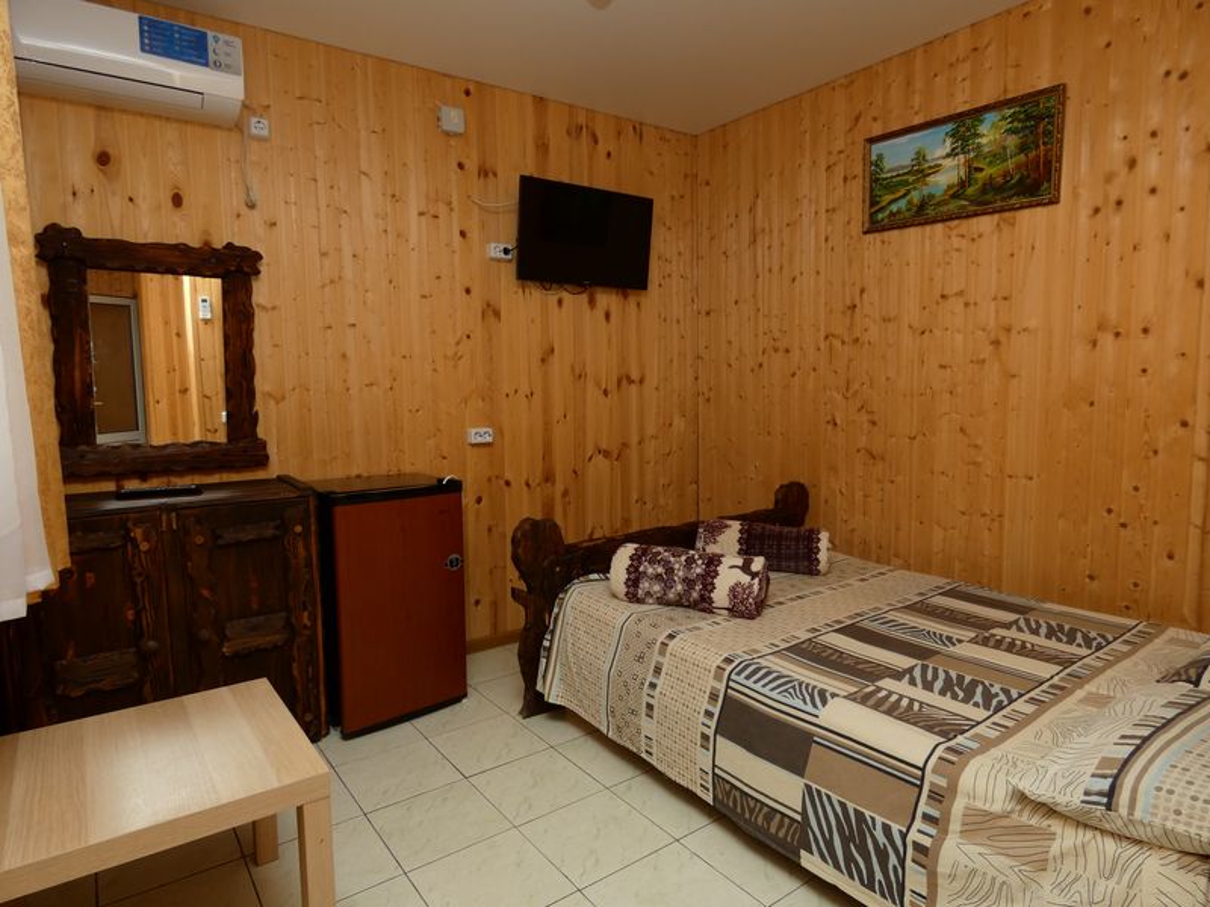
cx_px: 605
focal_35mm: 20
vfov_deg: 66.0
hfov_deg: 81.7
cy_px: 454
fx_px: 699
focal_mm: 3.6
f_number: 2.8
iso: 80
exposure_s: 1/60
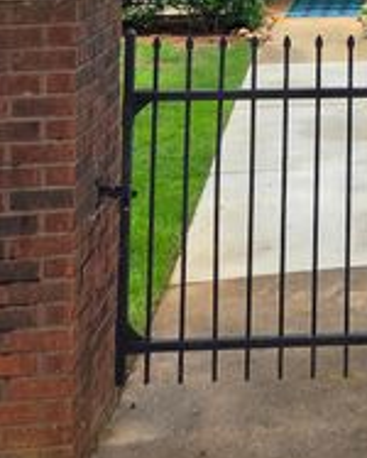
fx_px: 1084
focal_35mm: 80
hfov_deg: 17.8
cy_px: -205
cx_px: 492
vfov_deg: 20.7
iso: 80
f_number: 1.8
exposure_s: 1/1709
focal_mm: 5.4
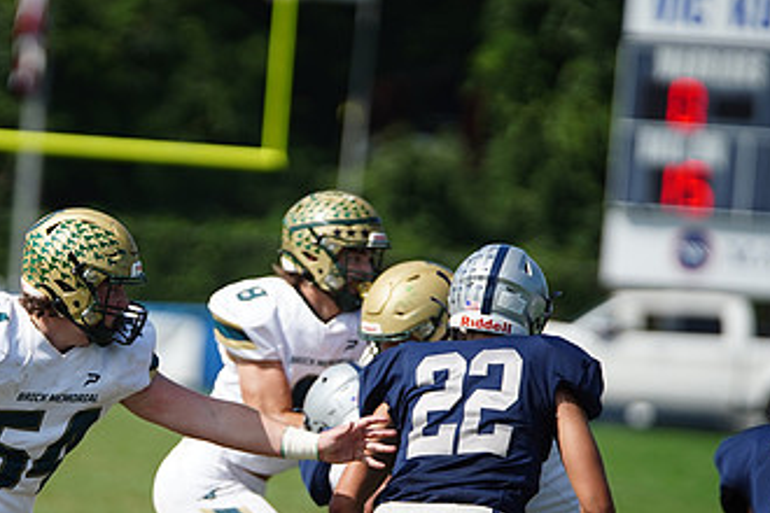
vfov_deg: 3.2
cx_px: 135
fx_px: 9282
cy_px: 370
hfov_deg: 4.7
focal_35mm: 434
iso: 400
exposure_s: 1/6400
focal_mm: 247
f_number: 2.8
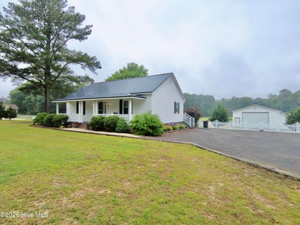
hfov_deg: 98.2
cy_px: 112
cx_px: 150
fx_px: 130
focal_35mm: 15
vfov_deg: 81.7
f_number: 1.8
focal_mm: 3.2
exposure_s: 1/320
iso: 100
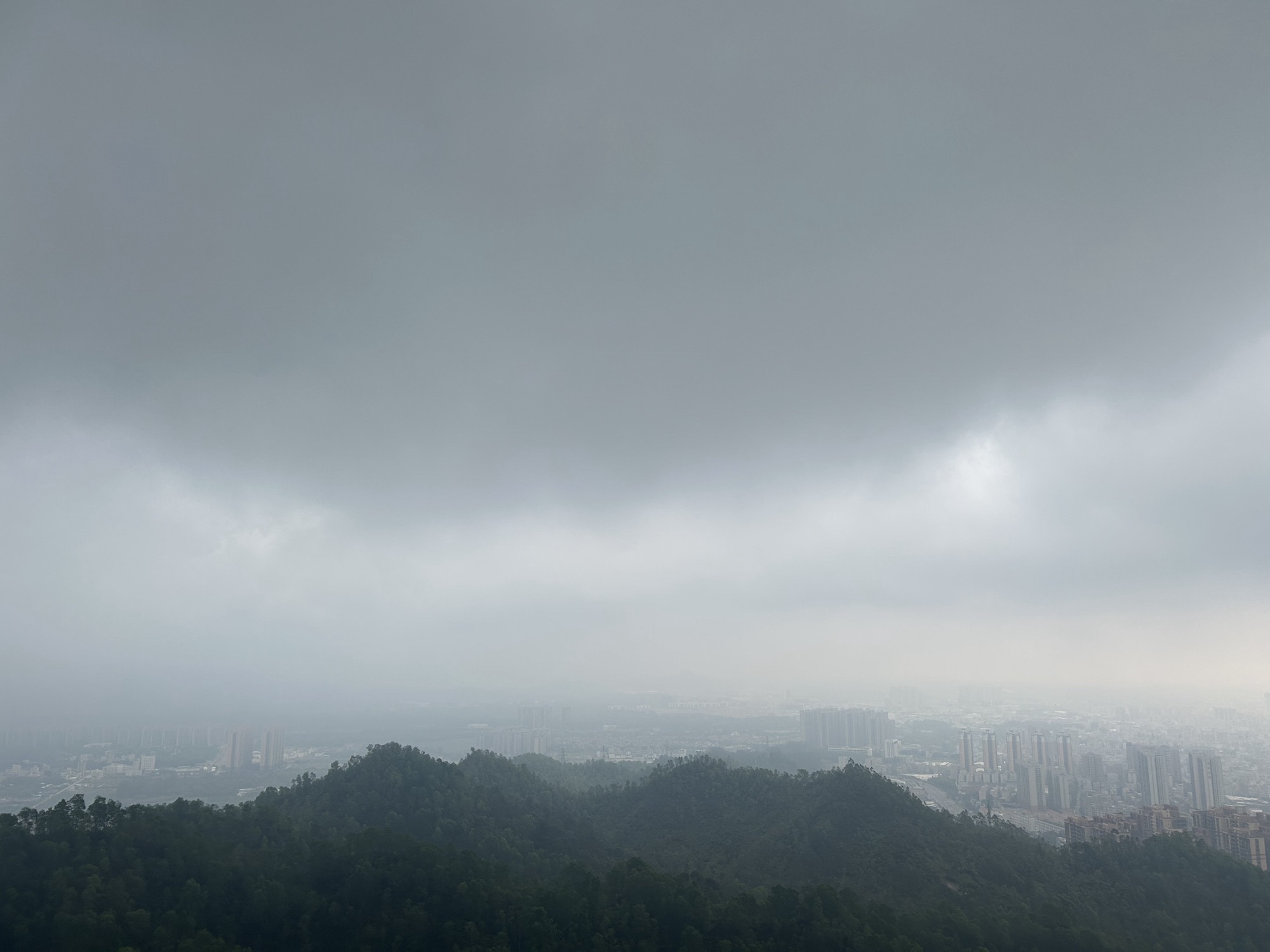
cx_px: 635
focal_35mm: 26
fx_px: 954
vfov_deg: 53.1
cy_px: 476
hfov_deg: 67.3
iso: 50
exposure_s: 1/2353
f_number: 1.5
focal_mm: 5.7
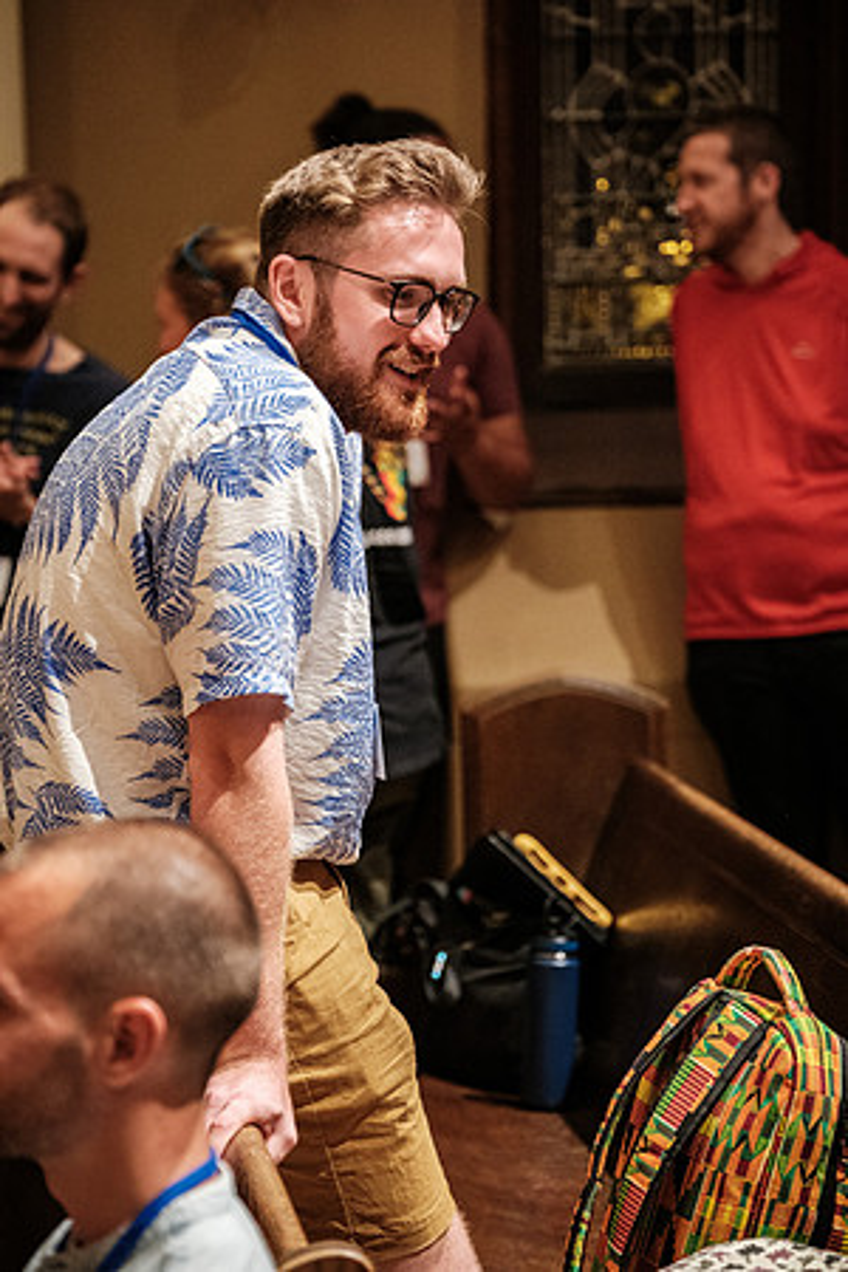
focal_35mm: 126
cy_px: 636
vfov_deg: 16.3
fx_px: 4452
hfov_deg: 10.9
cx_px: 424
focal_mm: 83.8
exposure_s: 1/50
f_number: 2.8
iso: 6400
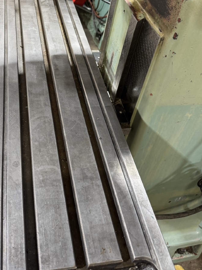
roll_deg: -8.6
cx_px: 71
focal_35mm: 36
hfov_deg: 39.3
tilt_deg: -40.7
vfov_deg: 50.0
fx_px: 280
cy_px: 81
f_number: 1.78
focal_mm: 6.76
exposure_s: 1/60
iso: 200
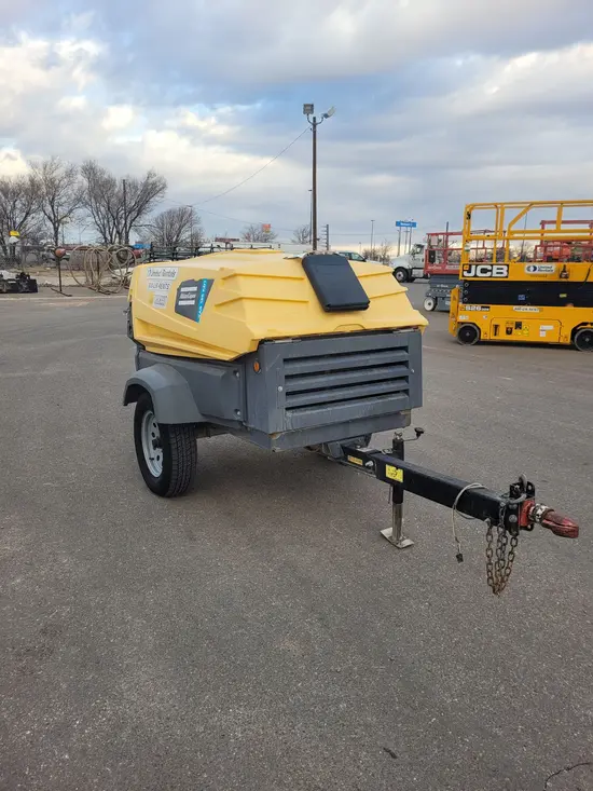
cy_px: 396
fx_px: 594
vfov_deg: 67.3
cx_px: 296
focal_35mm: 26
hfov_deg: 53.1
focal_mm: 5.4
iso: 40
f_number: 1.8
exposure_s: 1/347
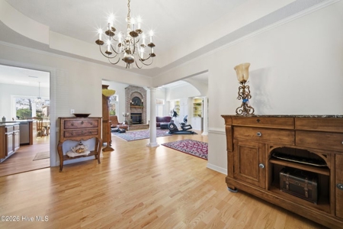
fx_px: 114
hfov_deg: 112.6
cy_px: 114
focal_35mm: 12
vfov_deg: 90.0
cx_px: 172
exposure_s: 1/50
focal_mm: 12
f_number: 8
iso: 250
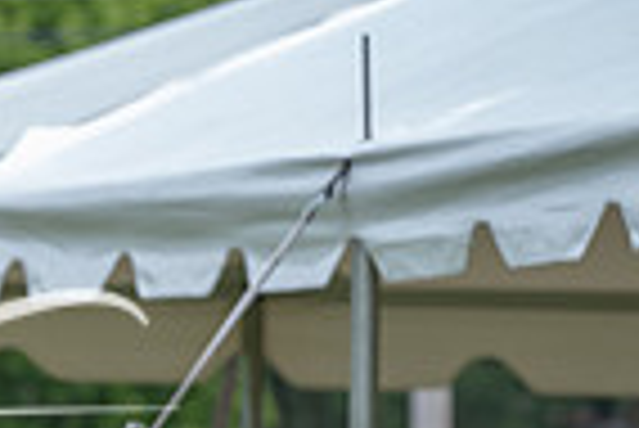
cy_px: 651
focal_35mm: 637
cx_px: -612
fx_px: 11318
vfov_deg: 2.2
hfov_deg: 3.2
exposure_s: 1/1000
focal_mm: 156
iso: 400
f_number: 4.5
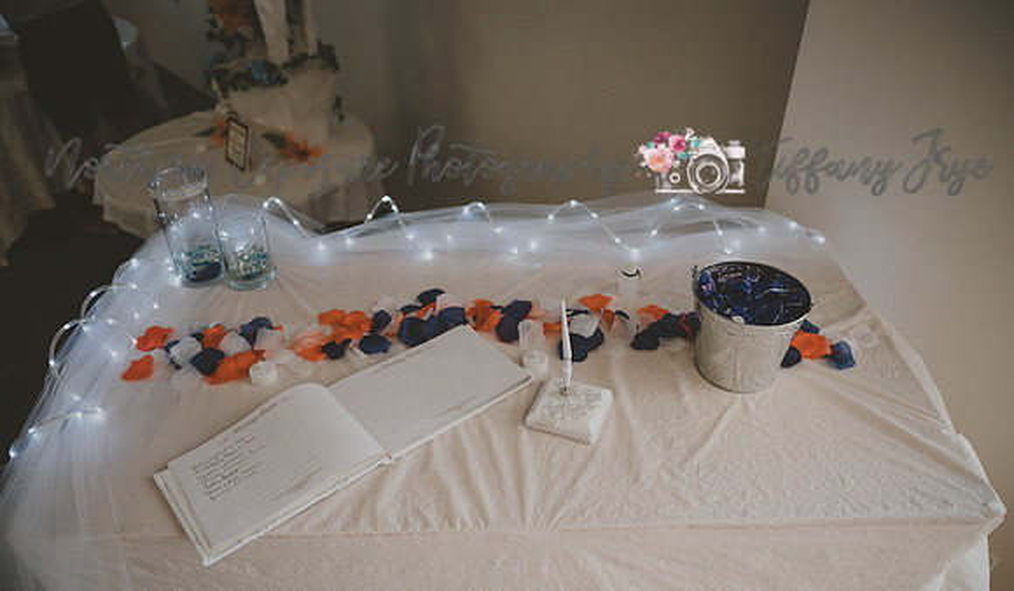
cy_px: 342
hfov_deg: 68.6
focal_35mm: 27
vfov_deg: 43.2
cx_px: 515
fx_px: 743
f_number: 2.8
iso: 400
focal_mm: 26
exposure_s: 1/250
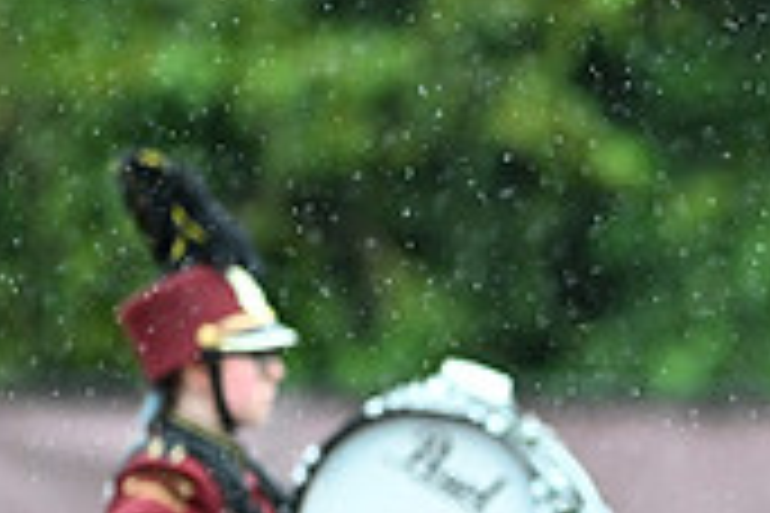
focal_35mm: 1019
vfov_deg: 1.3
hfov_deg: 2.0
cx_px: 1112
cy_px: 596
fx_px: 21794
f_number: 2.8
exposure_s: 1/1600
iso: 2500
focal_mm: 300
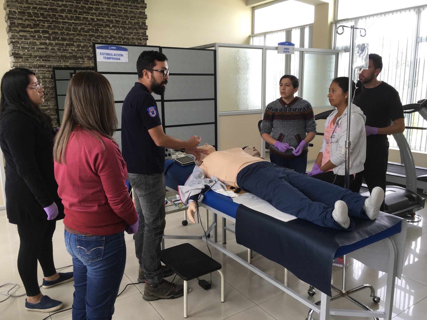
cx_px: 214
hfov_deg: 61.7
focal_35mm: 29
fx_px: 358
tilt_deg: -11.7
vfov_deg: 48.2
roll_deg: +0.3
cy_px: 160
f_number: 2.2
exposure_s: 1/120
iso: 32
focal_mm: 4.15
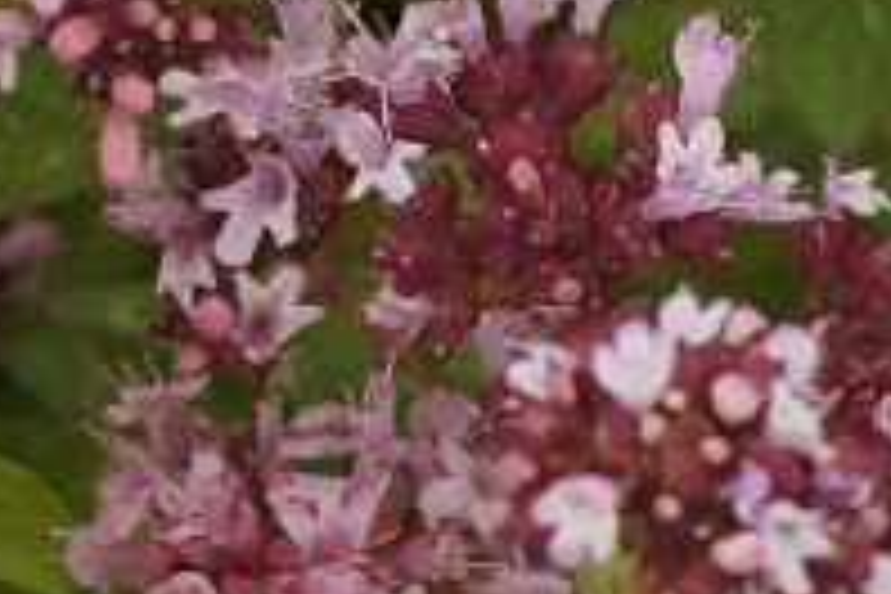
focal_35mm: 907
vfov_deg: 1.5
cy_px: -1112
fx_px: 22446
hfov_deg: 2.3
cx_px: -504
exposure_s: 1/160
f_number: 13
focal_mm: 100
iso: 2000
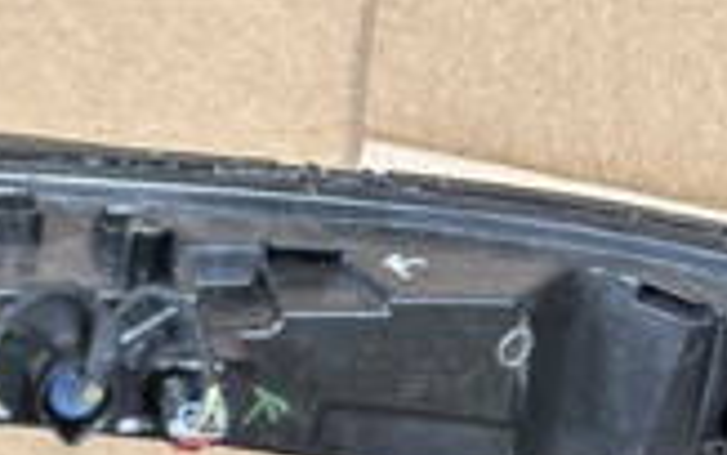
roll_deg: +2.0
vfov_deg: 6.4
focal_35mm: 200
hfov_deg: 10.4
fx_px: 3964
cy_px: 908
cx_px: -36
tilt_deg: -34.9
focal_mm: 6.86
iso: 500
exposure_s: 1/33
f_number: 1.78
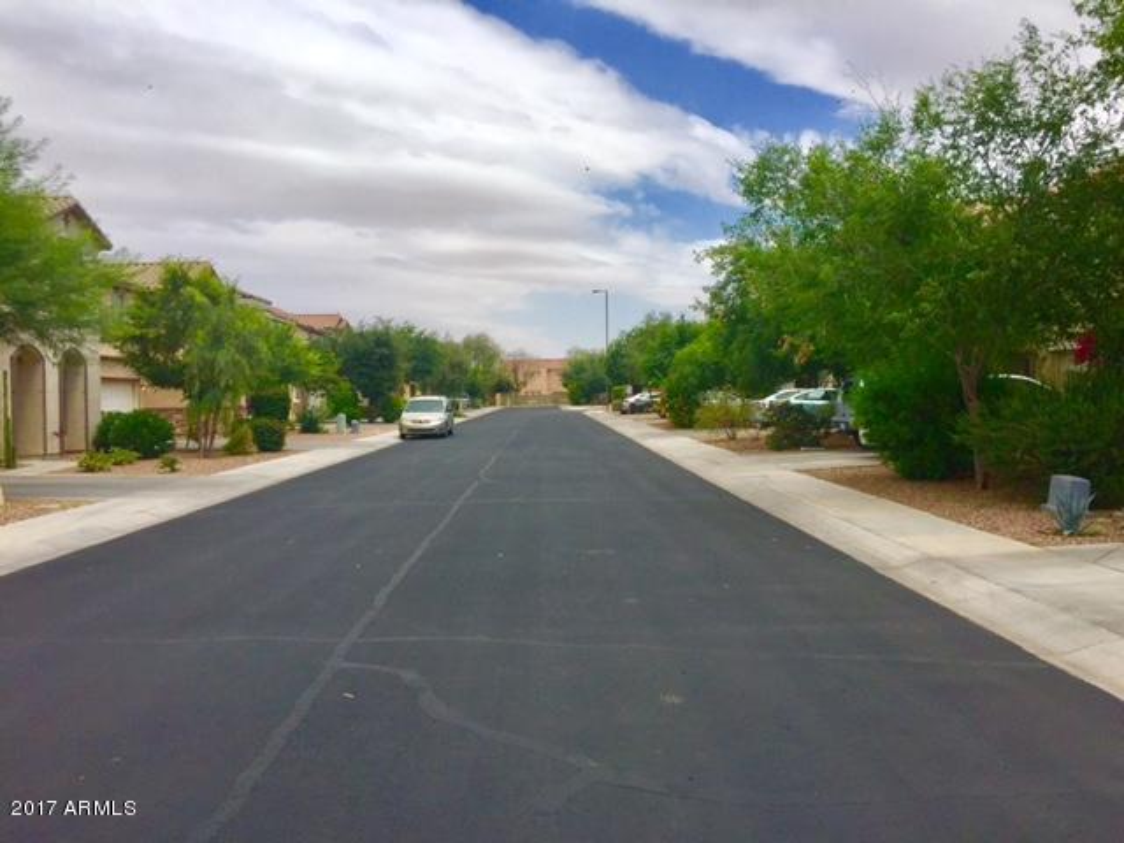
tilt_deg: -3.5
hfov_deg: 61.7
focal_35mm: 29
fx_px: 942
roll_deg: +0.1
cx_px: 562
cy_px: 422
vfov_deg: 48.2
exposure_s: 1/3049
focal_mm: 4.15
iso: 32
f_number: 2.2
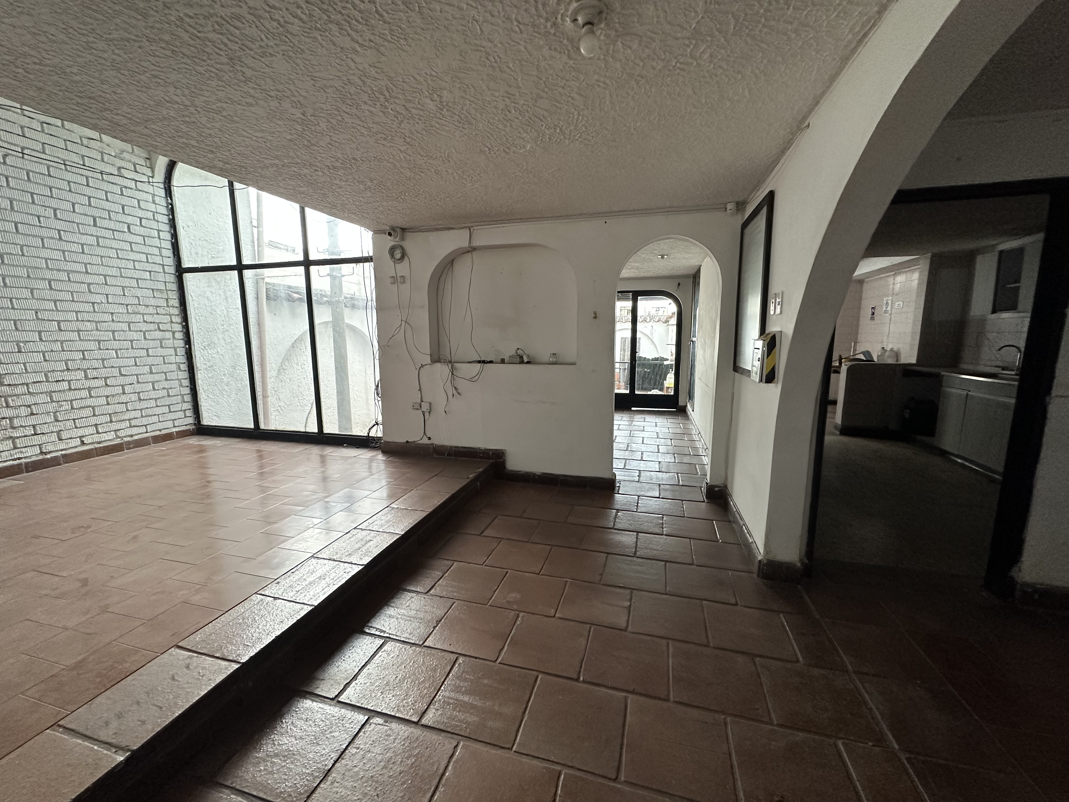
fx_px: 432
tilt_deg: -8.6
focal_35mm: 14
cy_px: 401
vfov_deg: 85.7
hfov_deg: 102.1
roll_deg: +0.1
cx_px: 534
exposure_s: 1/89
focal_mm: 2.22
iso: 320
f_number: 2.2
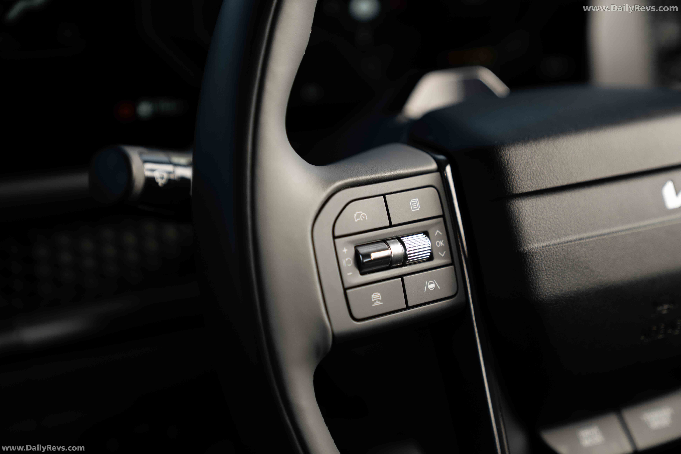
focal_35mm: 70
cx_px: 340
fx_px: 1324
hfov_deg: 28.8
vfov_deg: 19.5
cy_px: 227
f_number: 2.8
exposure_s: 1/800
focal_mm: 70
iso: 500
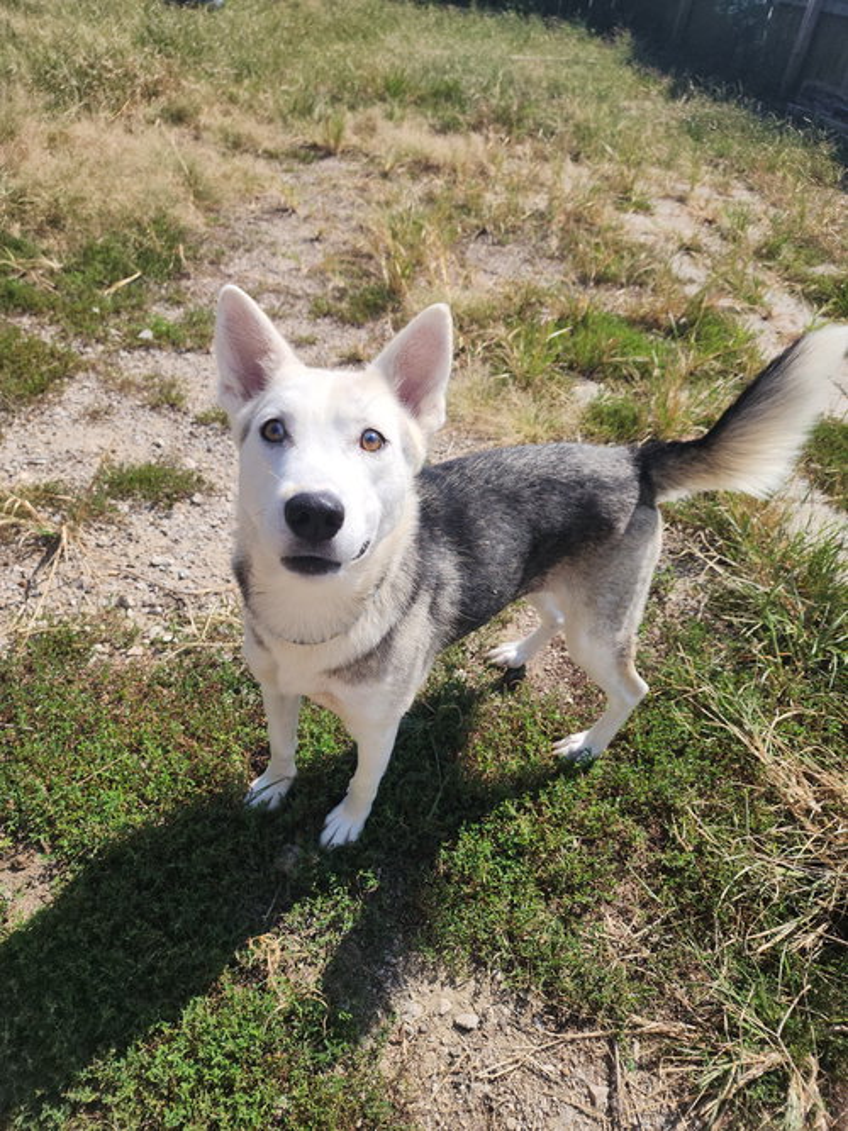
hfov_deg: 58.9
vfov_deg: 73.9
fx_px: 751
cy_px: 566
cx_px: 424
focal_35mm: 23
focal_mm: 6.4
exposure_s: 1/984
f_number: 1.8
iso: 12
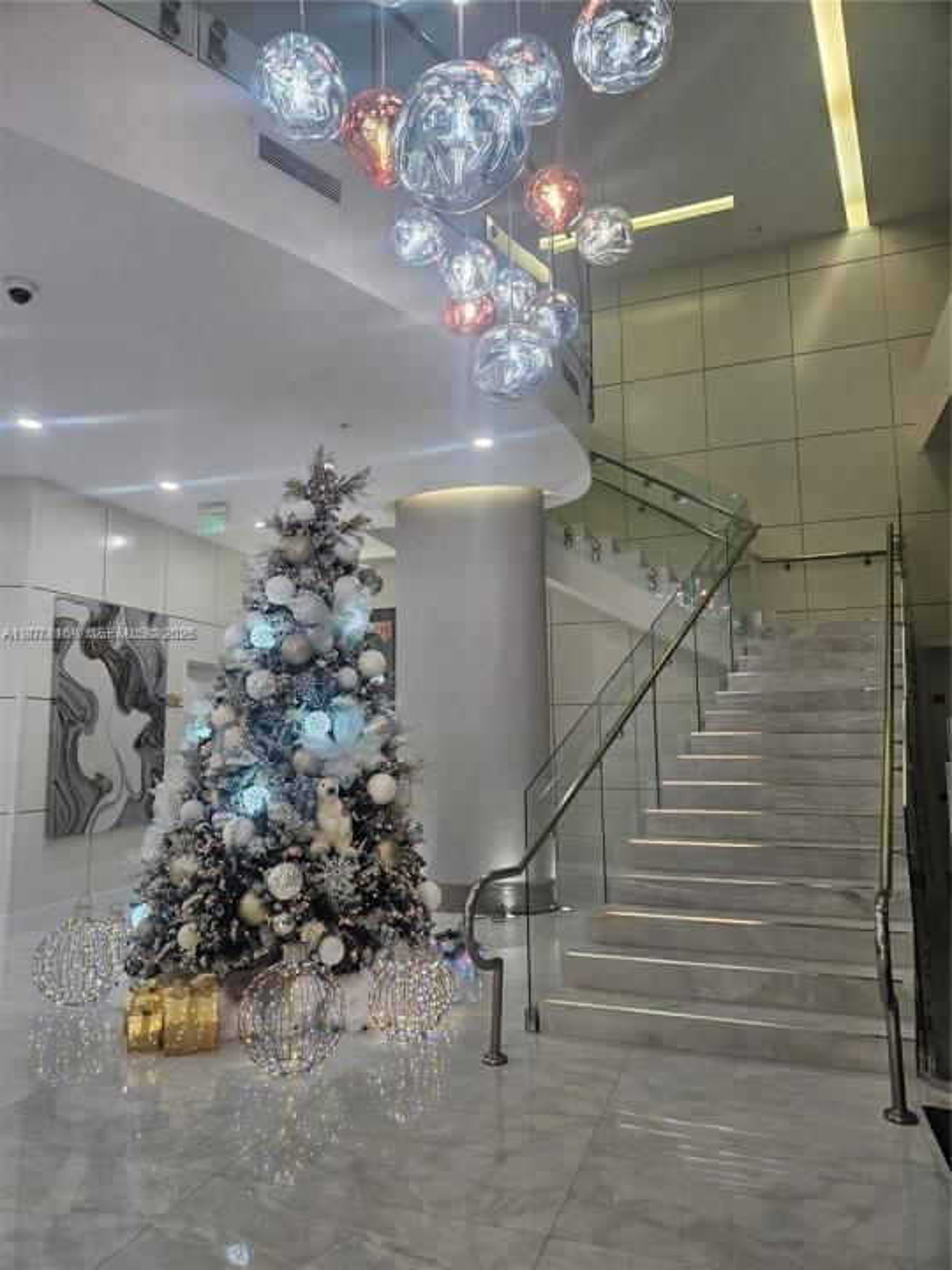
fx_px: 843
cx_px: 476
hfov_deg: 58.9
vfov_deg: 73.9
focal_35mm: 23
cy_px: 635
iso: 100
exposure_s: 1/120
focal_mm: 5.4
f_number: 1.8
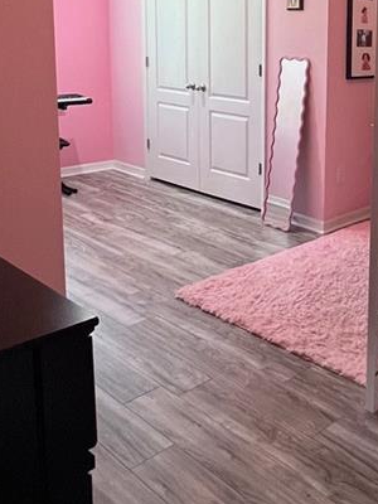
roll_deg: -1.2
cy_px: 117
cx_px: 378
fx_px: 568
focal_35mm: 39
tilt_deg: -6.4
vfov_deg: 45.9
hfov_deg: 33.7
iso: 320
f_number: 1.8
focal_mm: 1.57
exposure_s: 1/60
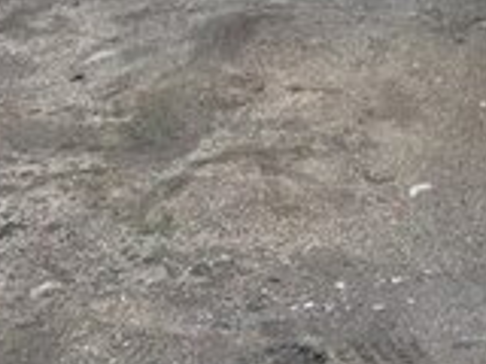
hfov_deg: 14.5
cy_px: -278
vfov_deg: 11.5
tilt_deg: -7.4
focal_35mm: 120
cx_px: 860
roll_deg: +0.1
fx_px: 1685
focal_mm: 4.15
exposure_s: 1/174
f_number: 2.2
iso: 25
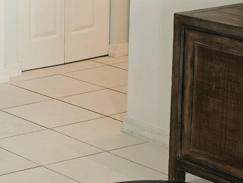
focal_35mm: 140
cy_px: 1
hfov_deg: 12.3
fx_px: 983
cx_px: -261
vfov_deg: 10.5
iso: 80
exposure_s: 1/120
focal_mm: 6.5
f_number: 1.4
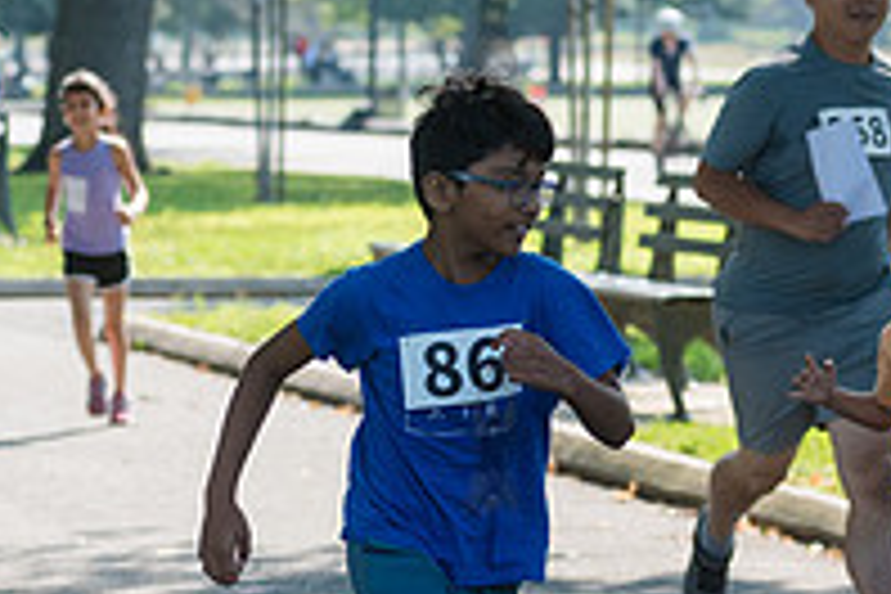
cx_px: 490
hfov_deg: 6.7
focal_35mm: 308
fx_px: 7622
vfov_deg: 4.5
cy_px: 434
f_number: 4.5
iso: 500
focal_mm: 105
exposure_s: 1/800
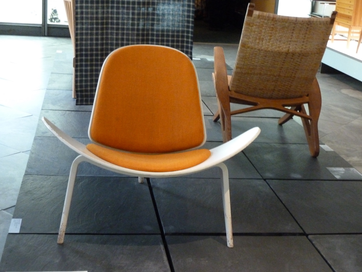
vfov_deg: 26.6
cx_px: 181
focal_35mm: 55
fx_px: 575
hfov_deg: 34.9
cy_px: 136
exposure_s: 1/10
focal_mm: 9.1
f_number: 3.9
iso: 800
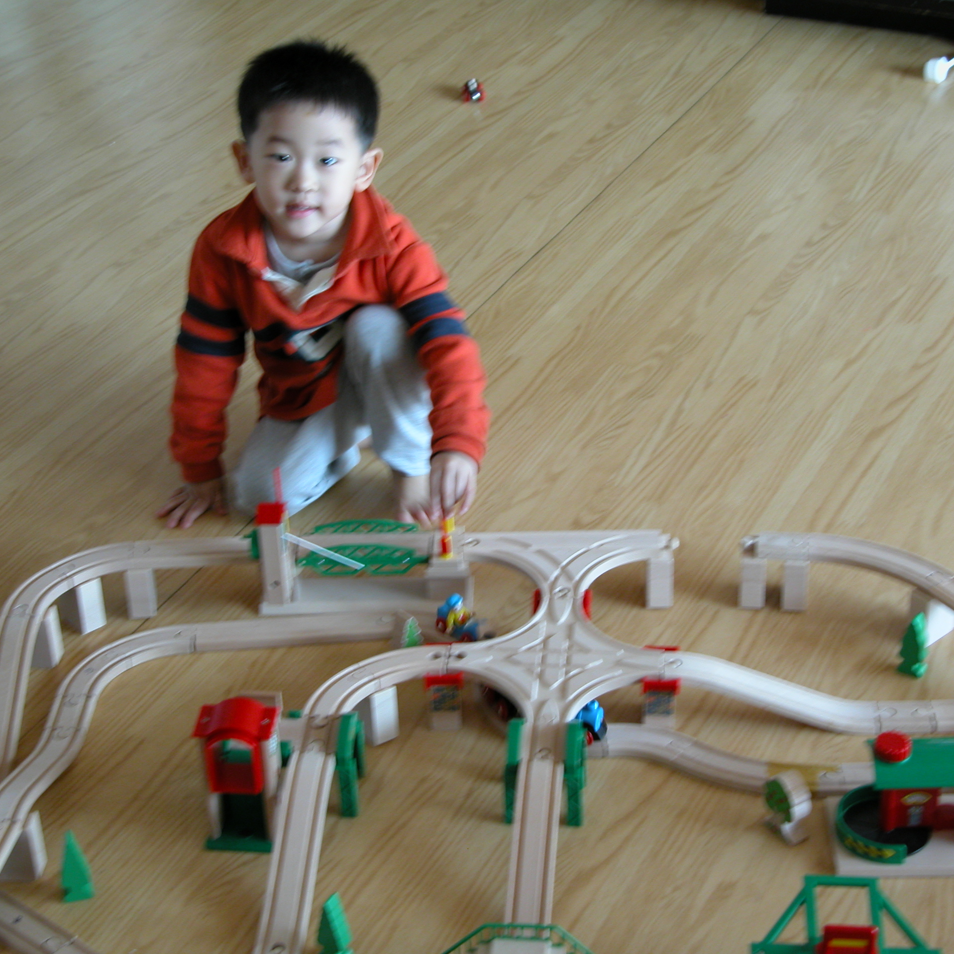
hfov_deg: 24.0
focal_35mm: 72
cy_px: 477
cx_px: 496
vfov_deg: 24.0
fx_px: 2245
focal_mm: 15.7
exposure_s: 1/10.3
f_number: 3.2
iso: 100
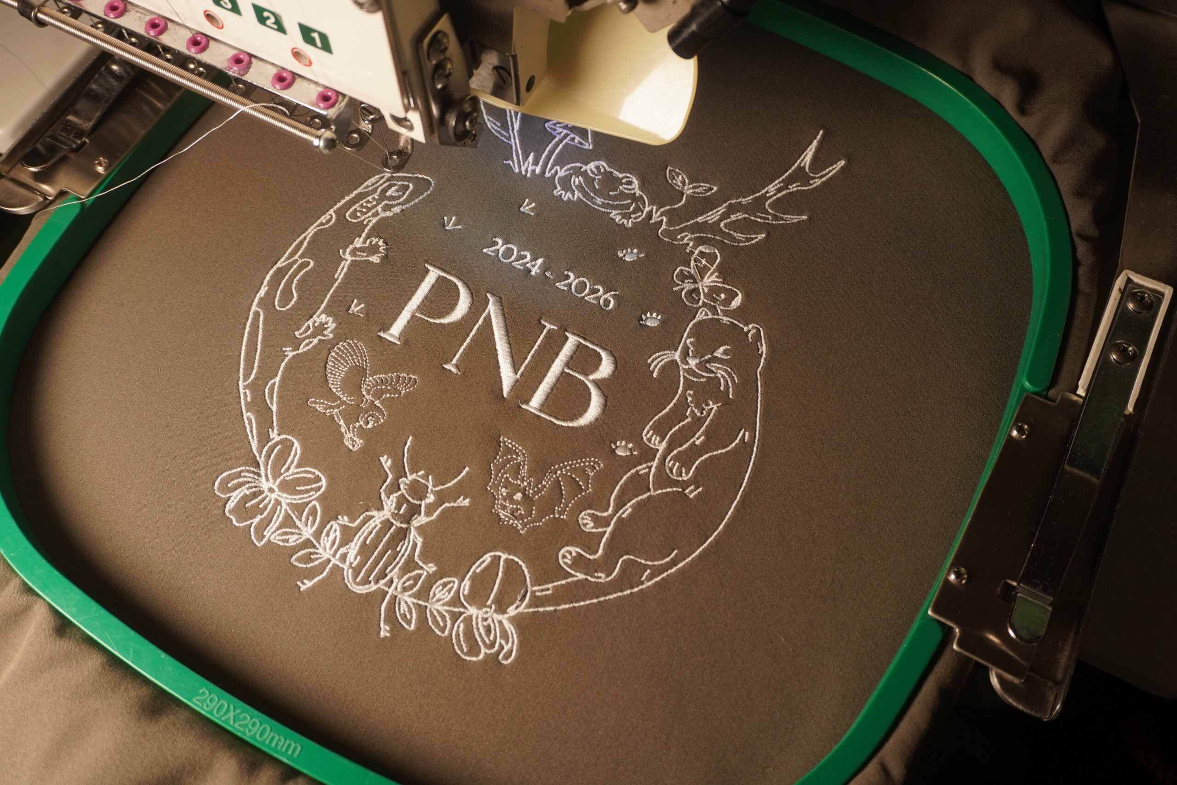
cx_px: 588
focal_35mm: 34
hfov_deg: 55.1
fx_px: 1128
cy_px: 392
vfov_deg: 38.4
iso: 320
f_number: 5.6
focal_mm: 23
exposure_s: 1/100
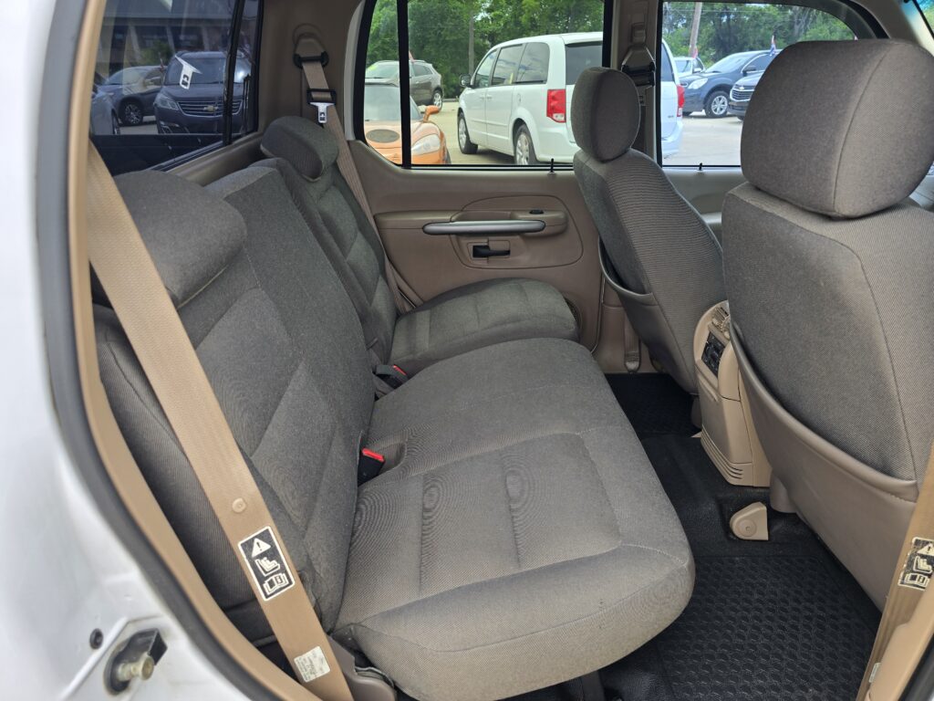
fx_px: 621
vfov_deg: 58.9
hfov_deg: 73.9
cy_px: 350
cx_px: 467
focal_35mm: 23
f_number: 1.7
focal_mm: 6.3
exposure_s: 1/180
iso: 20
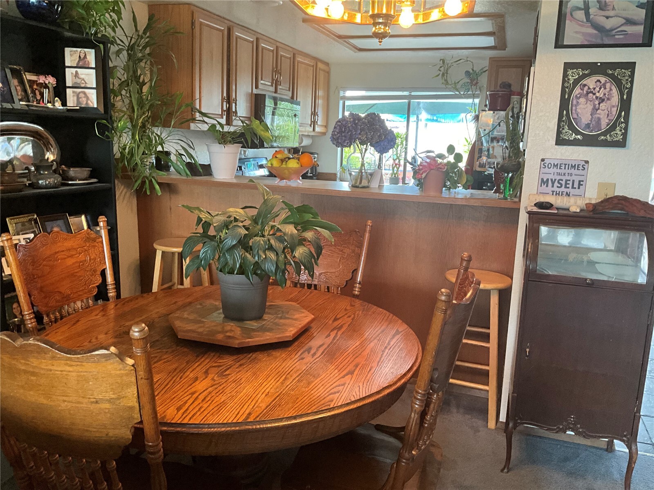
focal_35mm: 29
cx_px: 327
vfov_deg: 48.2
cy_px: 245
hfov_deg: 61.7
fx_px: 548
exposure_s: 1/60
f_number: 1.8
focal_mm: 3
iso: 250
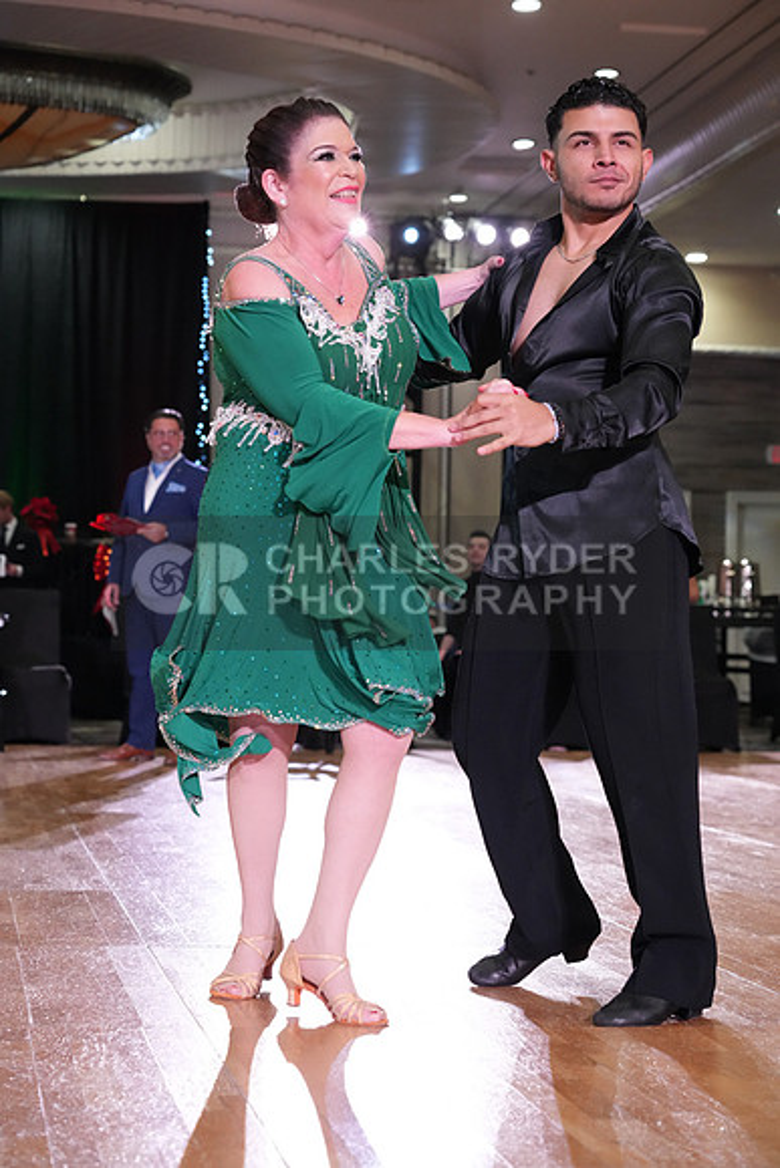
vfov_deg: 27.7
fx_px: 2371
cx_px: 390
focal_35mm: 73
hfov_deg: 18.7
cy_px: 584
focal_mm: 73
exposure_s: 1/320
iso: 5000
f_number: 5
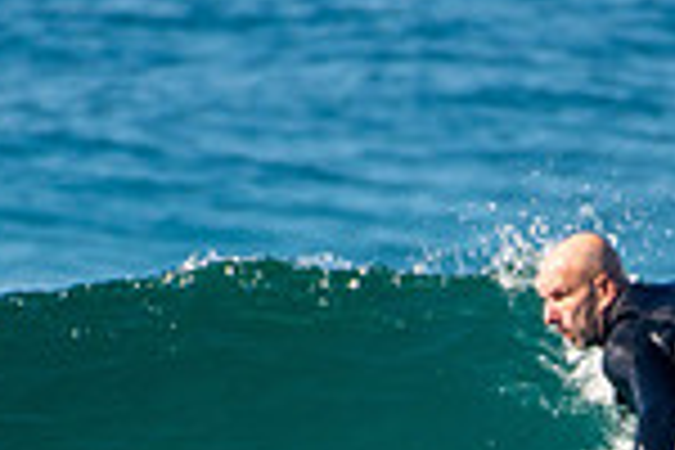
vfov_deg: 0.5
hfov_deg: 0.7
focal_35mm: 2899
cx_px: 518
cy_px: 628
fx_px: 54352
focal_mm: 500
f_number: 5.6
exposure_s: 1/1600
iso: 360
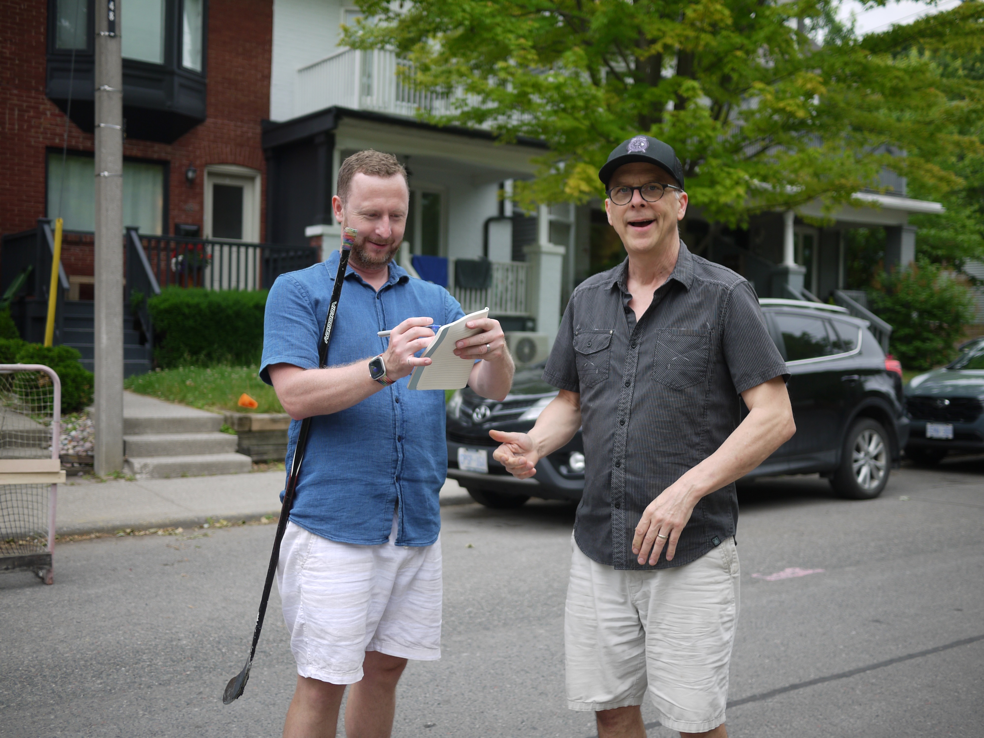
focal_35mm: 40
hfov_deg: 46.8
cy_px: 369
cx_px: 492
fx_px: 1137
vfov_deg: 36.0
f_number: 1.8
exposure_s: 1/800
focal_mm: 20
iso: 100
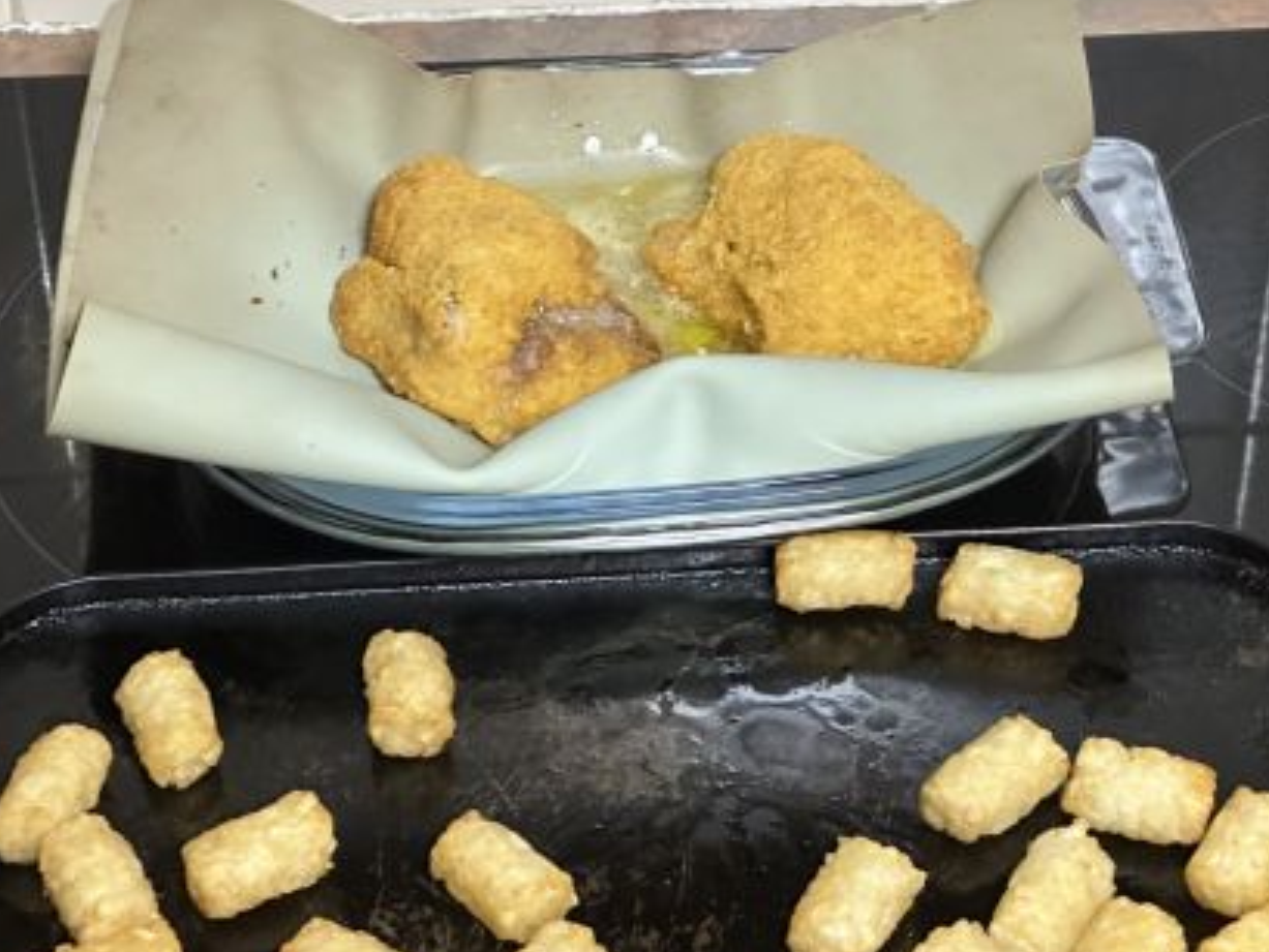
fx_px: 4144
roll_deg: +0.3
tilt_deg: -44.7
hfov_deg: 17.4
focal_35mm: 113
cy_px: 595
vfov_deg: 13.1
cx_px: 633
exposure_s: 1/34
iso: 800
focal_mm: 9
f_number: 2.8
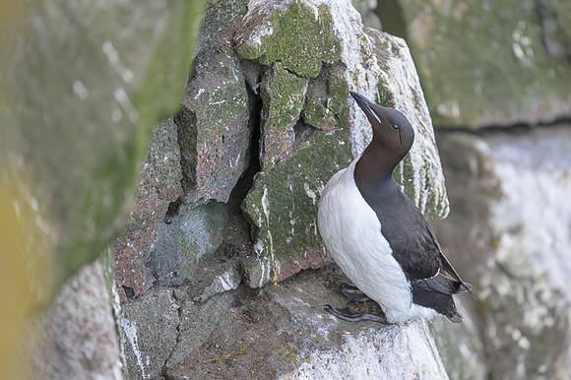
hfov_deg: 3.2
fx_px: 10223
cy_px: 184
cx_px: 329
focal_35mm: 645
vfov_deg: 2.1
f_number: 4
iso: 800
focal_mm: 560
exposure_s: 1/800
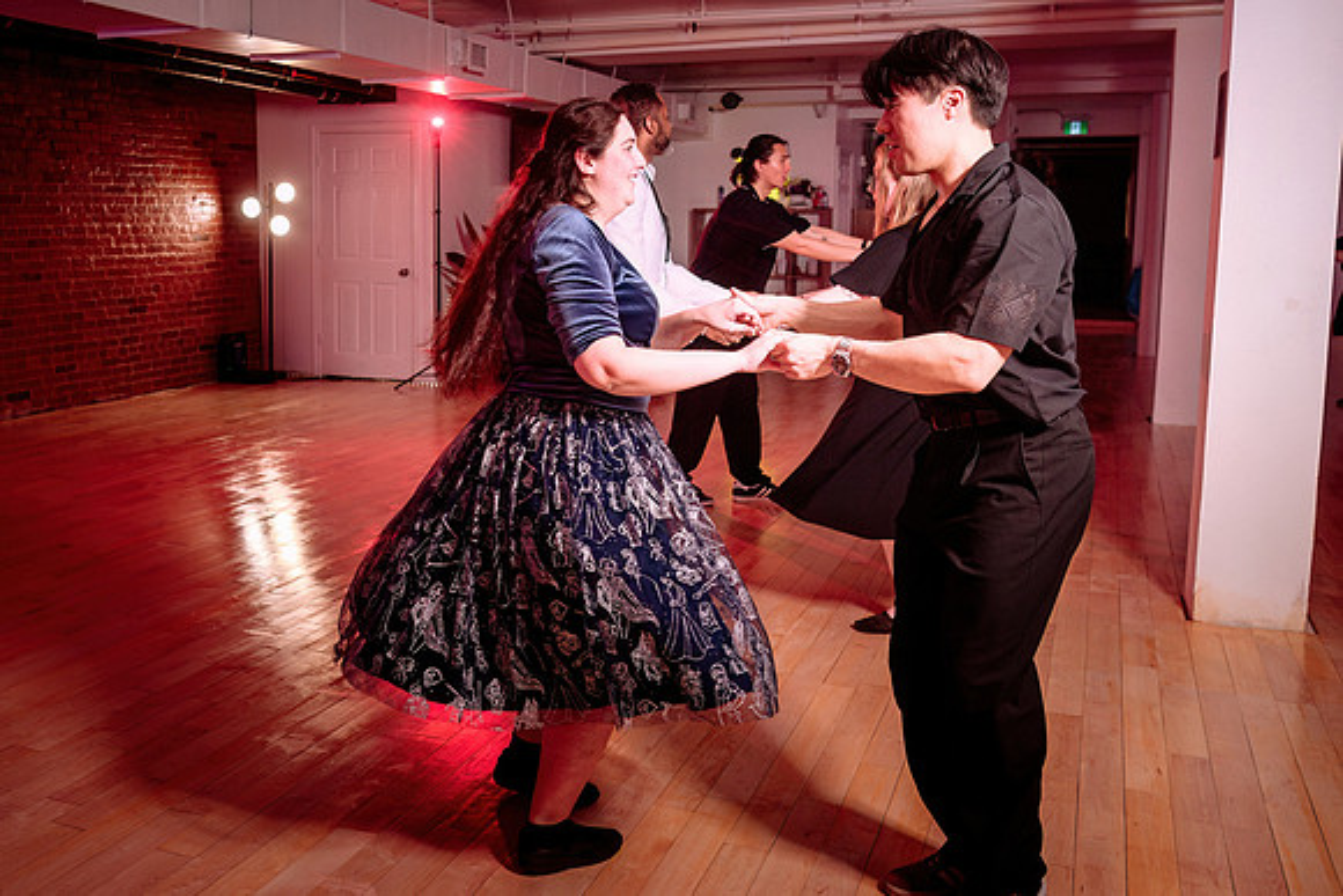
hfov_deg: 51.1
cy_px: 381
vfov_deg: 35.5
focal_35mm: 37
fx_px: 1395
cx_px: 546
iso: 640
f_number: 4
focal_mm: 31
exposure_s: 1/160
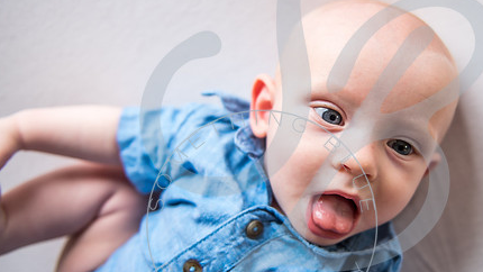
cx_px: 318
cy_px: 131
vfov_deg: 29.0
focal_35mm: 41
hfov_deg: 48.6
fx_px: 525
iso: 100
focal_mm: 29
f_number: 2.8
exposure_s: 1/125
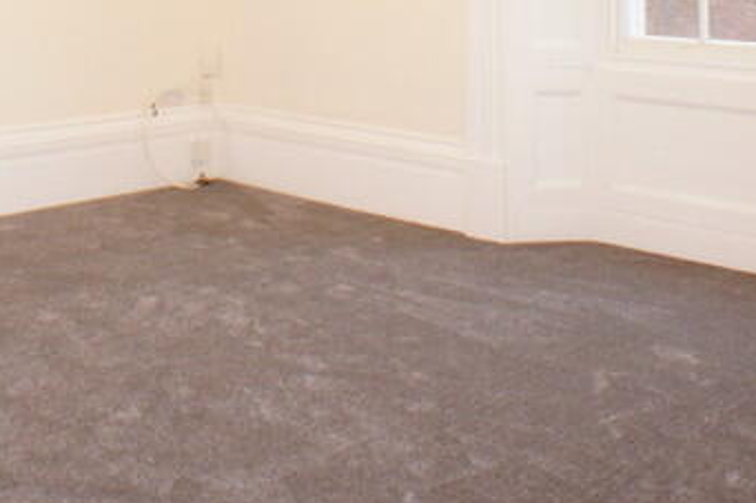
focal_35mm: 72
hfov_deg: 27.5
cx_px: 137
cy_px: -96
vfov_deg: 18.0
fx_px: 1511
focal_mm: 16
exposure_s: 1/60
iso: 320
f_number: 2.8
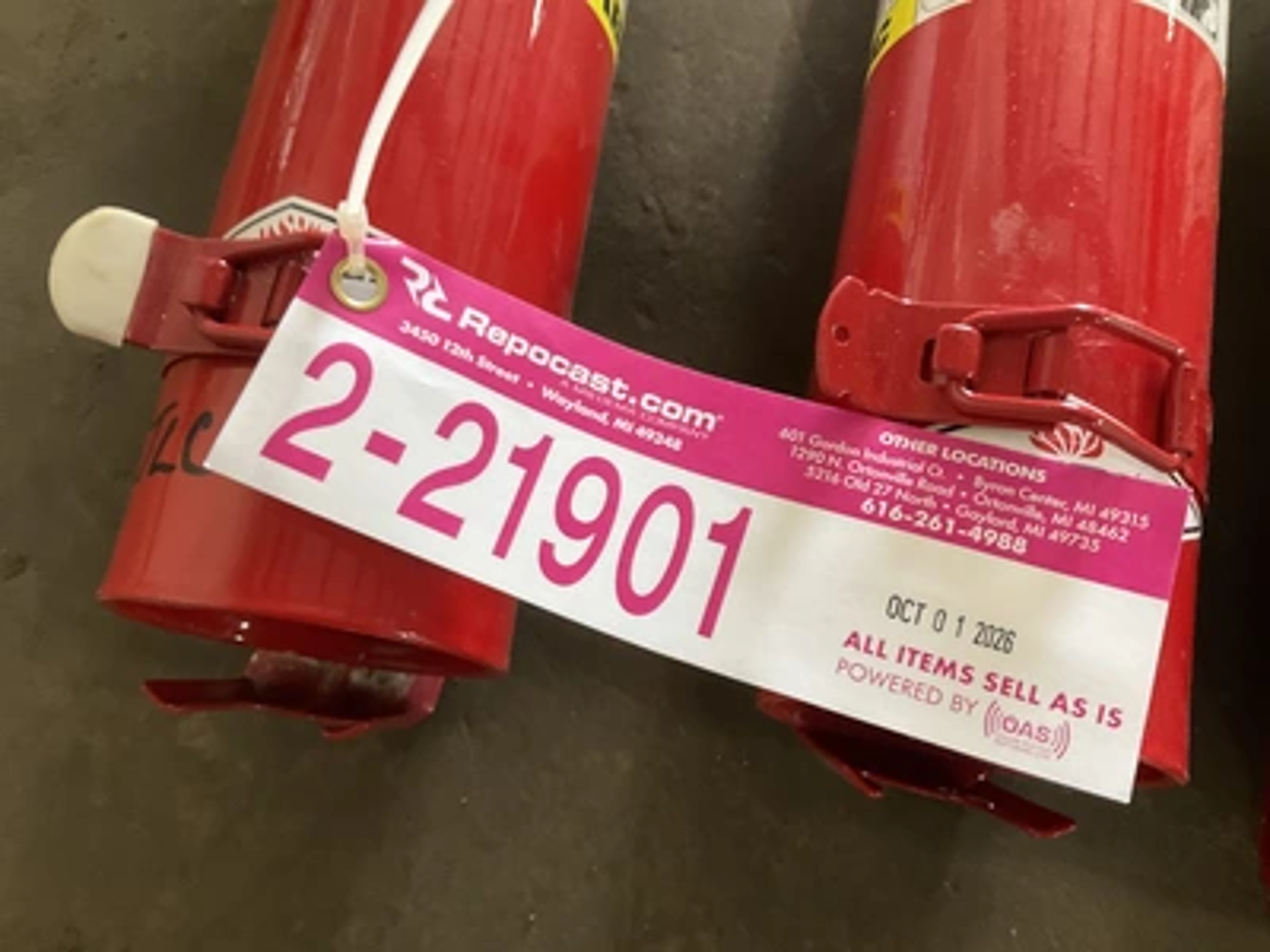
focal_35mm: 29
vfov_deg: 48.2
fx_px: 1064
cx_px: 635
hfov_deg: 61.7
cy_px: 476
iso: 200
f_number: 1.8
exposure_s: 1/40
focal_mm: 3
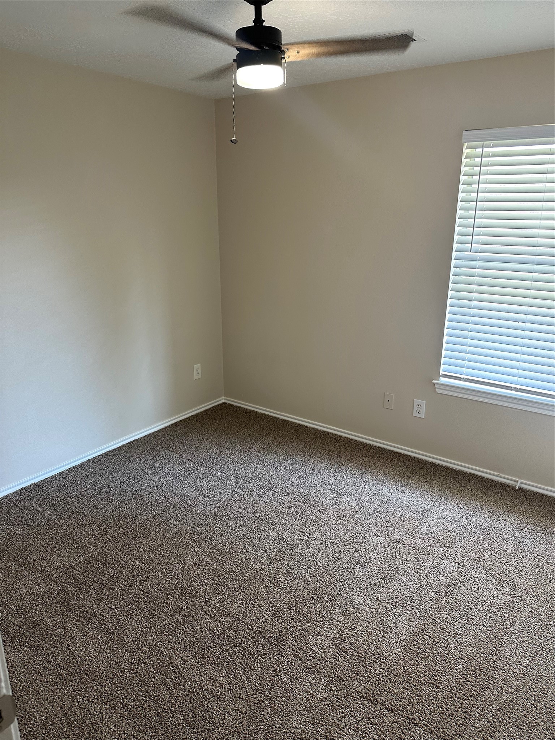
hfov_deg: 56.8
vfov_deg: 71.6
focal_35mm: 24
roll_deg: -0.1
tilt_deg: -16.0
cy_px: 370
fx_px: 513
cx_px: 278
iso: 250
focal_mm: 6.86
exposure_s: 1/64
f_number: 1.78
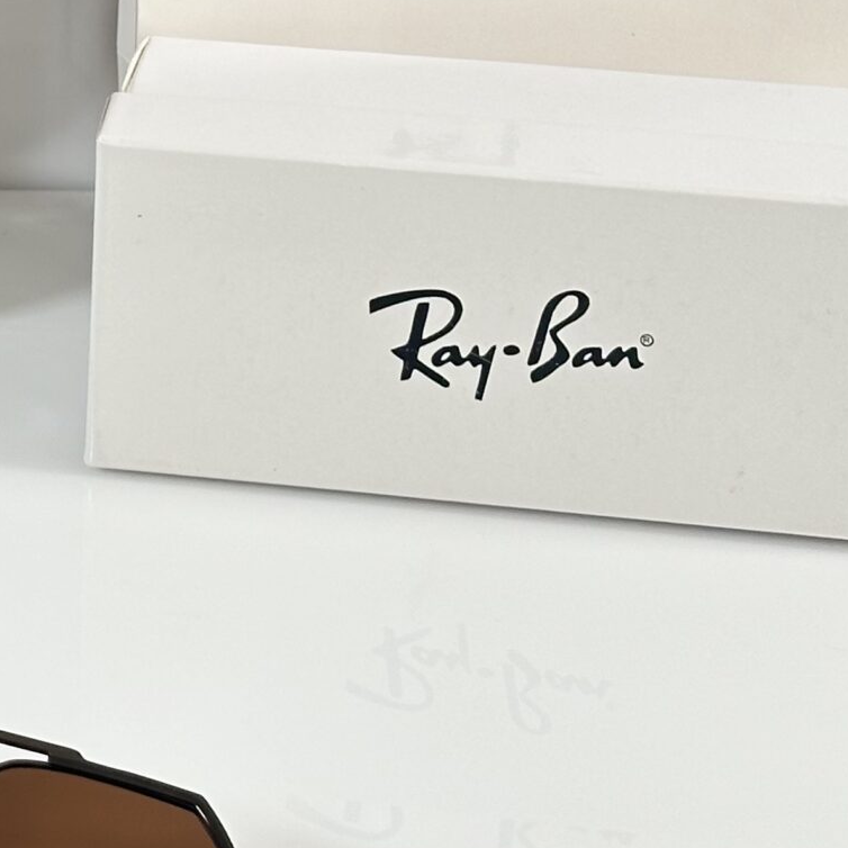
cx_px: -183
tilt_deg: -25.1
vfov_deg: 12.1
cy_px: 300
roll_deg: +0.2
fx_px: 3991
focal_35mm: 144
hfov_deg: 11.9
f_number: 1.78
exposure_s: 1/100
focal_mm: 6.86
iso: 64
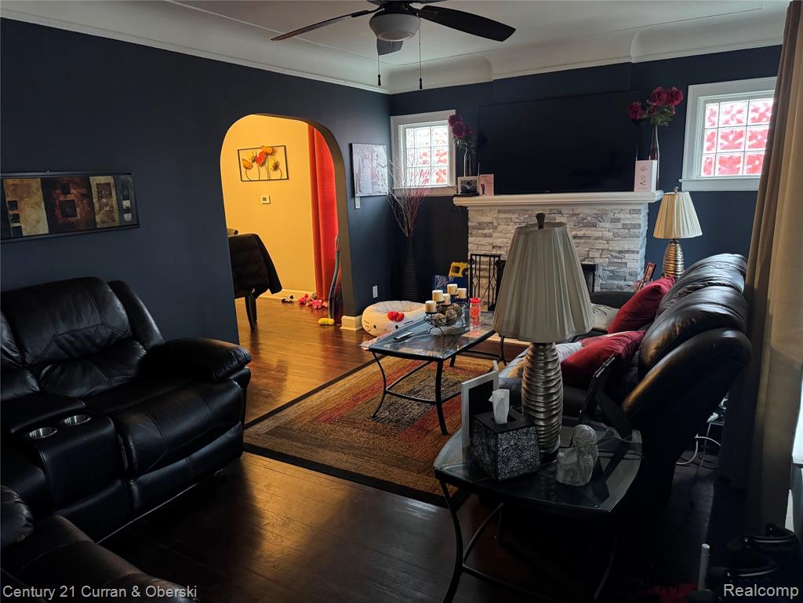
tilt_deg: -12.0
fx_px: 557
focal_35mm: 24
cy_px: 302
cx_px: 402
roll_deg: +1.7
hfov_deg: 71.6
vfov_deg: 56.8
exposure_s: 1/40
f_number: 1.78
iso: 800
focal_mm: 6.76
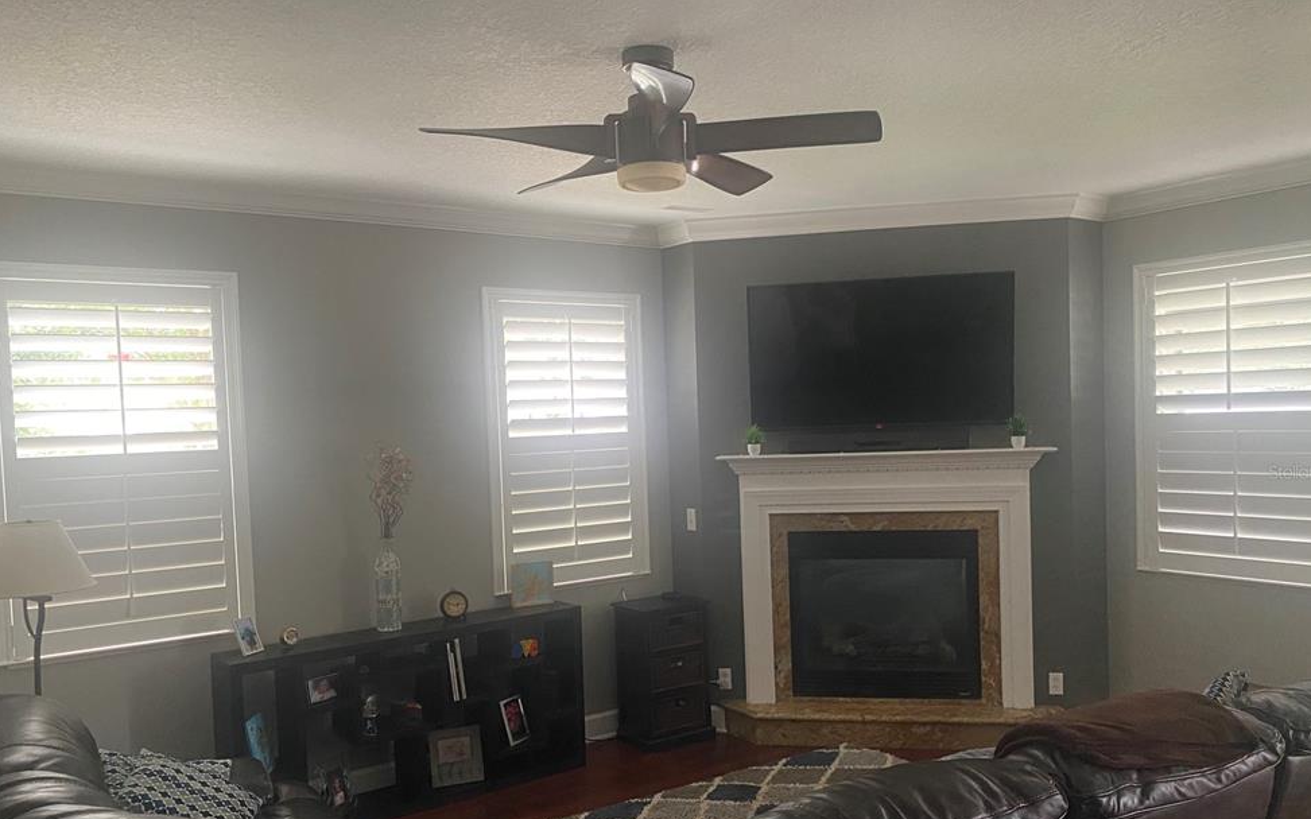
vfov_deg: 43.0
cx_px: 660
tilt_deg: -2.5
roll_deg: +2.0
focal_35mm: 29
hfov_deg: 64.6
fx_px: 1036
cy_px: 471
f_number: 1.8
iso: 500
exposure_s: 1/60
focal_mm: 4.25
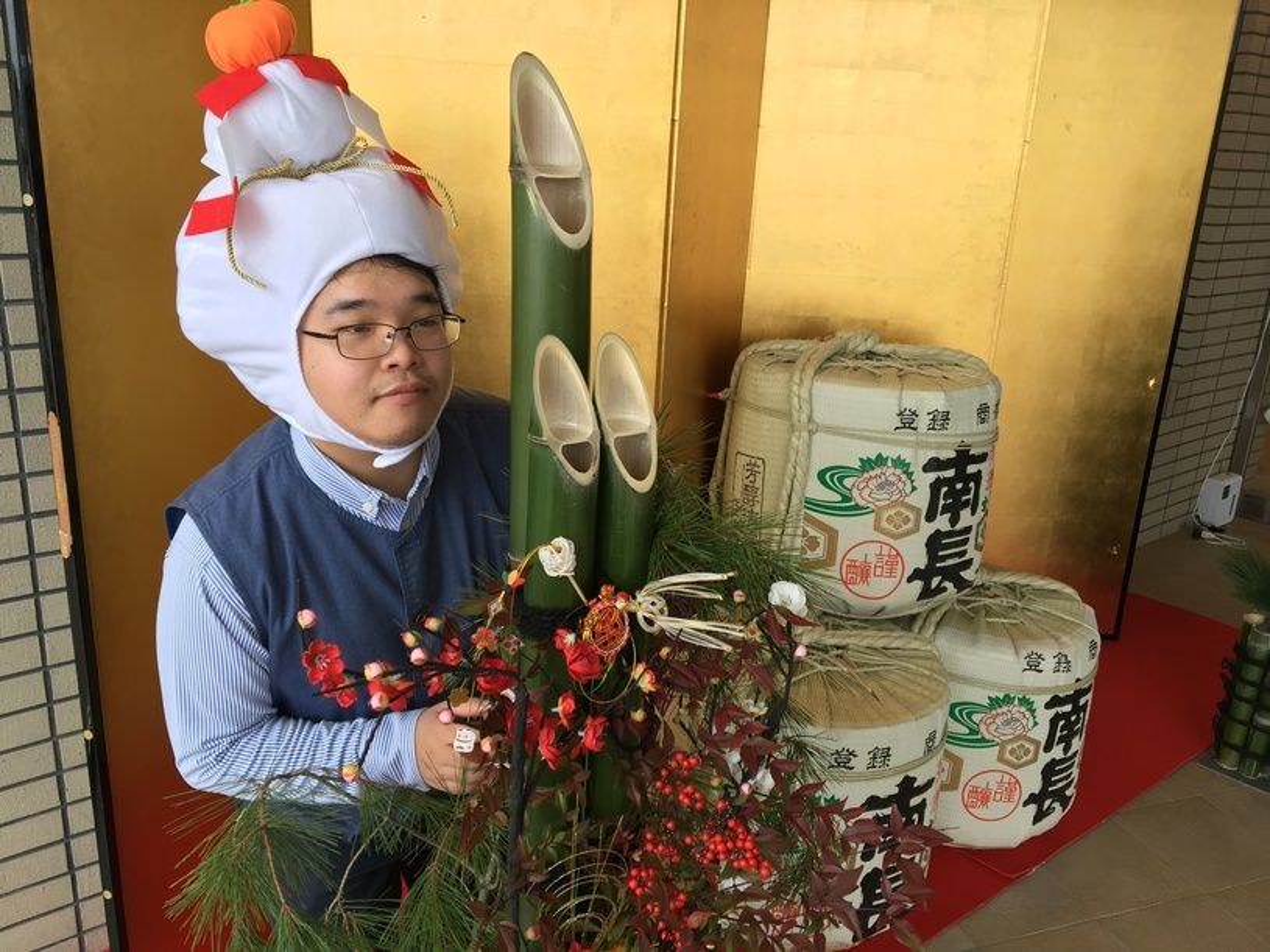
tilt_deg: -17.2
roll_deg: -3.2
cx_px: 635
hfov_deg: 61.7
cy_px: 476
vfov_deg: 48.2
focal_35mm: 29
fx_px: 1064
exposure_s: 1/120
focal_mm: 4.15
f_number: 2.2
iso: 40
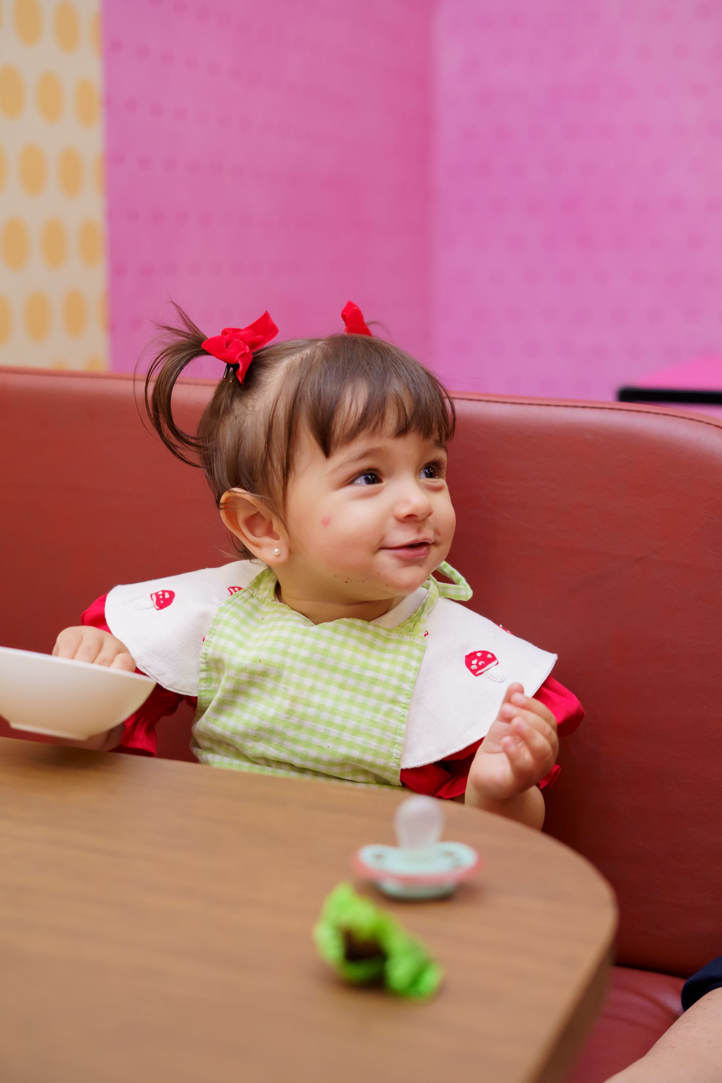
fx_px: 1504
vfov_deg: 39.6
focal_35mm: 50
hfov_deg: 27.0
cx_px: 361
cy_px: 542
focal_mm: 50
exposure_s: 1/200
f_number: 2.8
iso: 1250
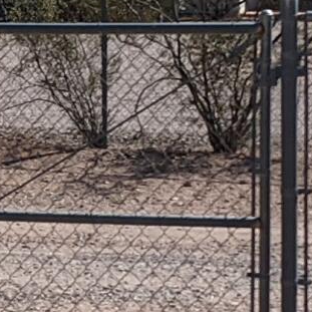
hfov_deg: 7.4
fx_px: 2345
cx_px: -192
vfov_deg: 7.6
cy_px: 109
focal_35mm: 230
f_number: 1.73
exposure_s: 1/4695
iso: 64
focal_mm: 4.38
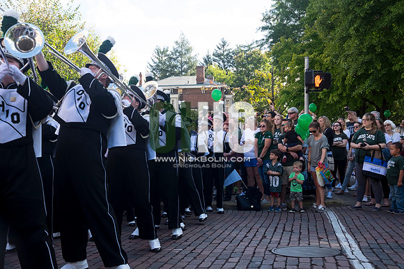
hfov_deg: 47.4
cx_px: 202
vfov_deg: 32.6
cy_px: 134
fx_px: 460
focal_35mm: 41
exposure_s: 1/200
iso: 400
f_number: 7.1
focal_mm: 27
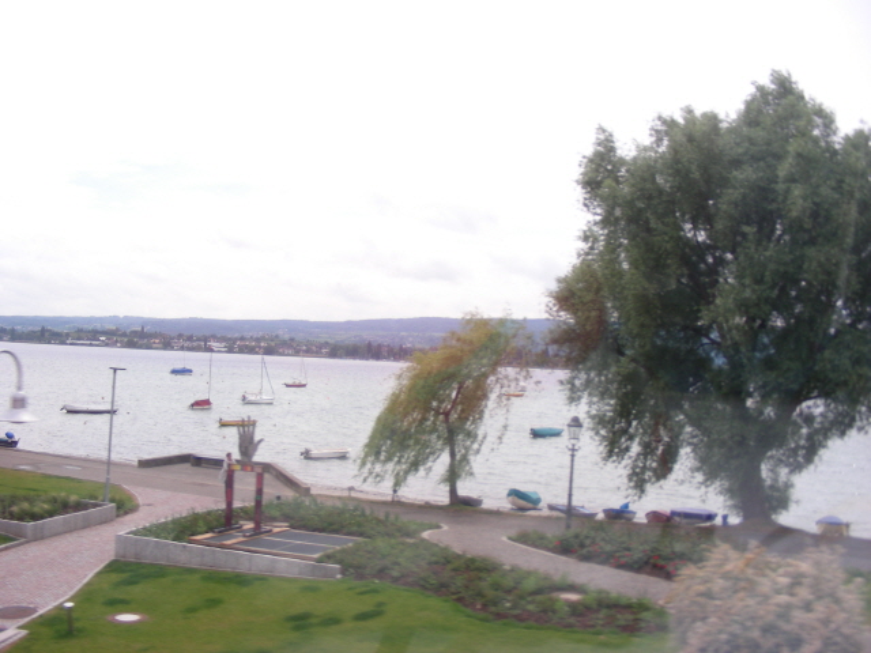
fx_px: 956
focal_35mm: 38
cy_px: 326
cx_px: 436
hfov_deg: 49.0
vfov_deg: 37.7
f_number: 3.5
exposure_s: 1/210
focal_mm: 6.3
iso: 50
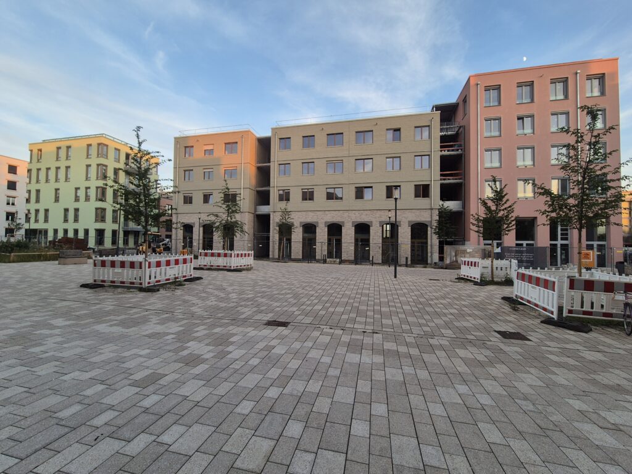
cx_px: 316
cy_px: 237
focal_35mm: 13
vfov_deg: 89.9
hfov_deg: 106.2
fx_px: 237
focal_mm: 2.2
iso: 50
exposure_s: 1/107
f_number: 2.2
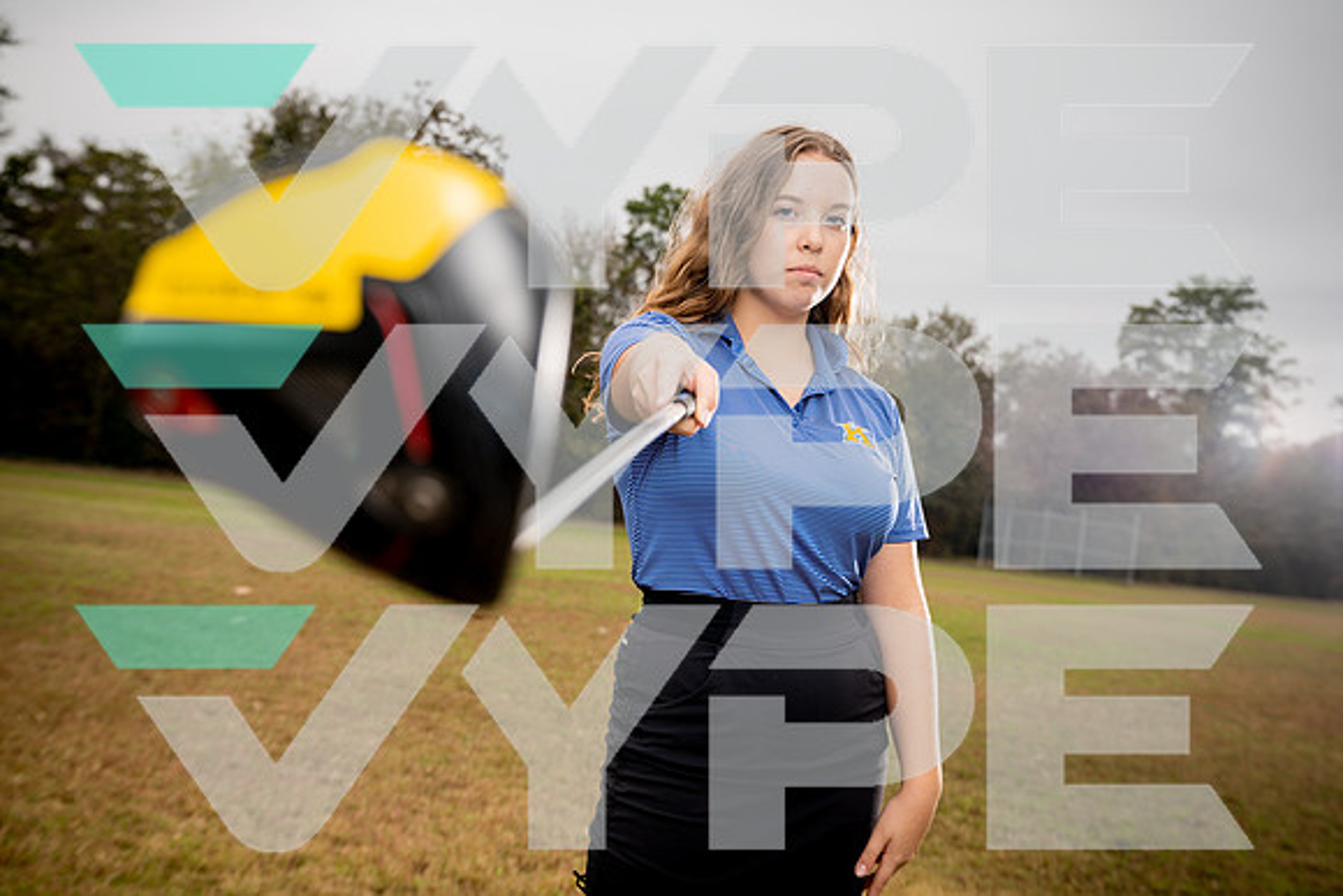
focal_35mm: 41
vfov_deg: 32.6
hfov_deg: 47.4
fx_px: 1530
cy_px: 448
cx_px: 672
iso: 200
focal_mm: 41
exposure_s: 1/250
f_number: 4.5
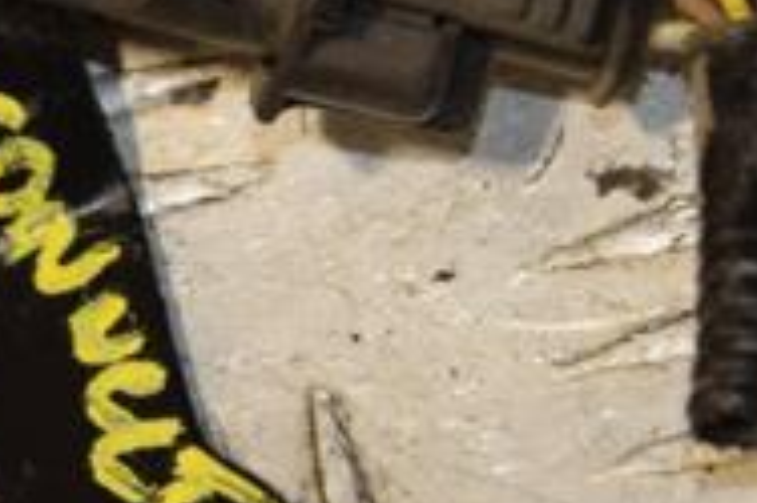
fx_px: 9874
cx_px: -77
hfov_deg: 4.4
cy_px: 72
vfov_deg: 2.9
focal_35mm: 470
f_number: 6.3
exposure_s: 1/200
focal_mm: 98
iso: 800
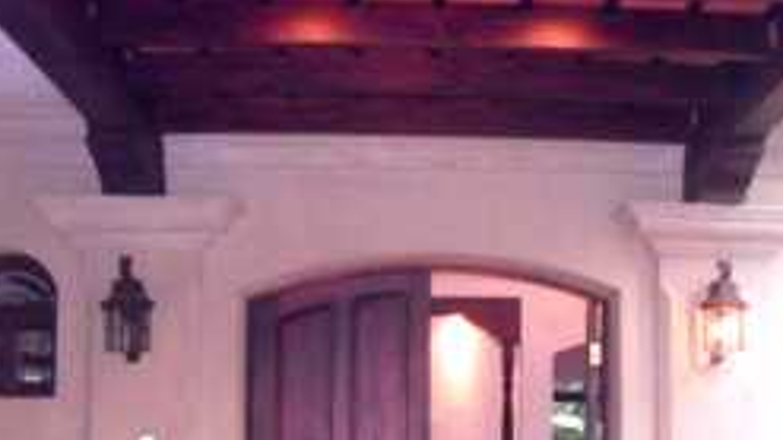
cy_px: 412
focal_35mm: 54
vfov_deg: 21.6
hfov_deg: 38.3
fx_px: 1121
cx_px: 479
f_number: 2.8
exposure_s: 1/45
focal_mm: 6.2
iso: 320
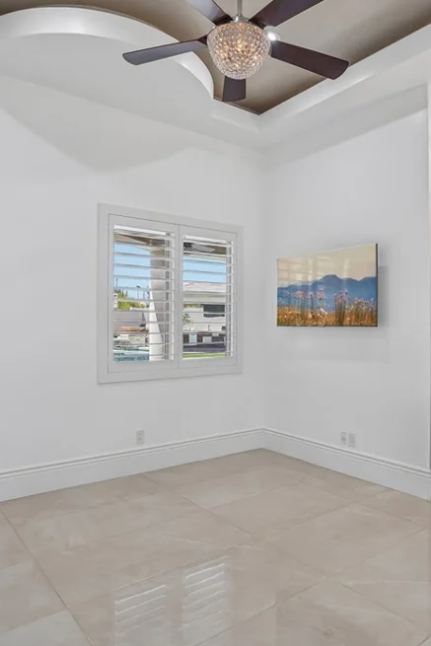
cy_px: 323
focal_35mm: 25
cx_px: 252
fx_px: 449
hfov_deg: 51.1
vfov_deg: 71.5
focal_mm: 16
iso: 400
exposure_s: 1/30
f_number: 8
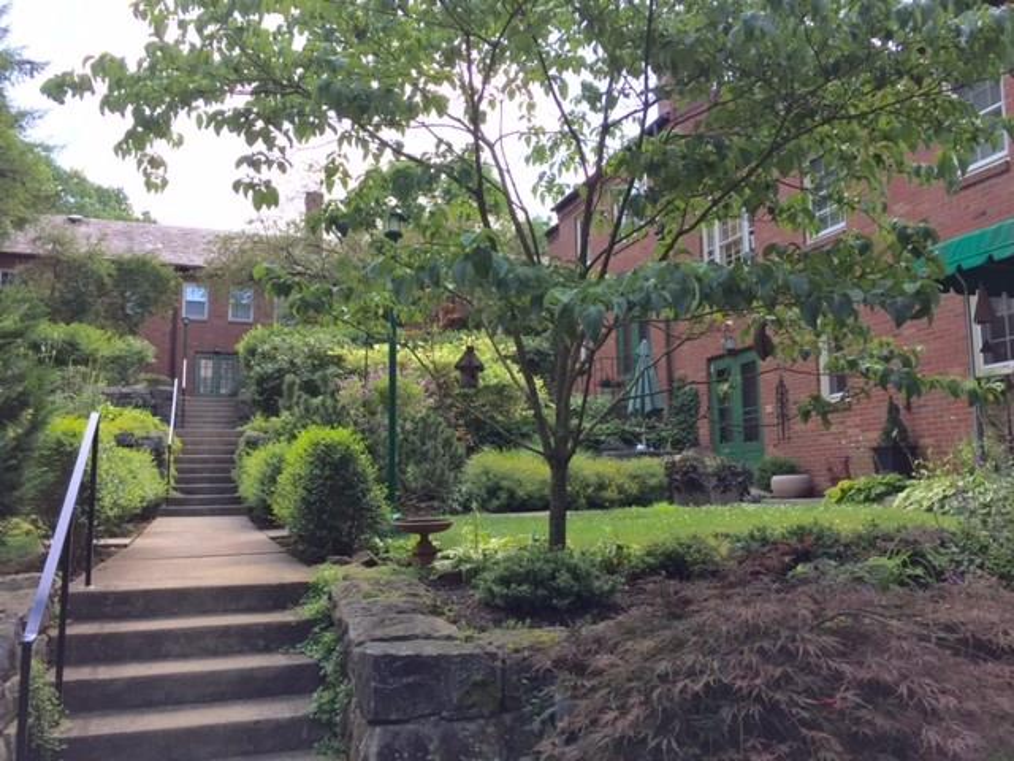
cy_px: 380
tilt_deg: +8.3
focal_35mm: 29
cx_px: 507
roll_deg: +0.2
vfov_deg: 48.2
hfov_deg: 61.7
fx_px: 849
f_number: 2.2
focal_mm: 4.15
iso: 32
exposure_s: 1/373
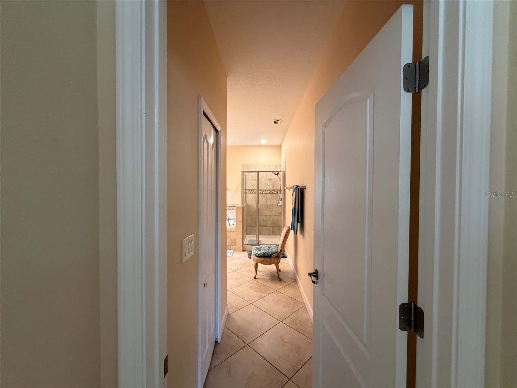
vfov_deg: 85.7
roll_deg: -1.0
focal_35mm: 14
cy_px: 194
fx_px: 209
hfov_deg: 102.1
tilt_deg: -1.6
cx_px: 258
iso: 320
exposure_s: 1/60
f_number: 2.2
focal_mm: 2.22
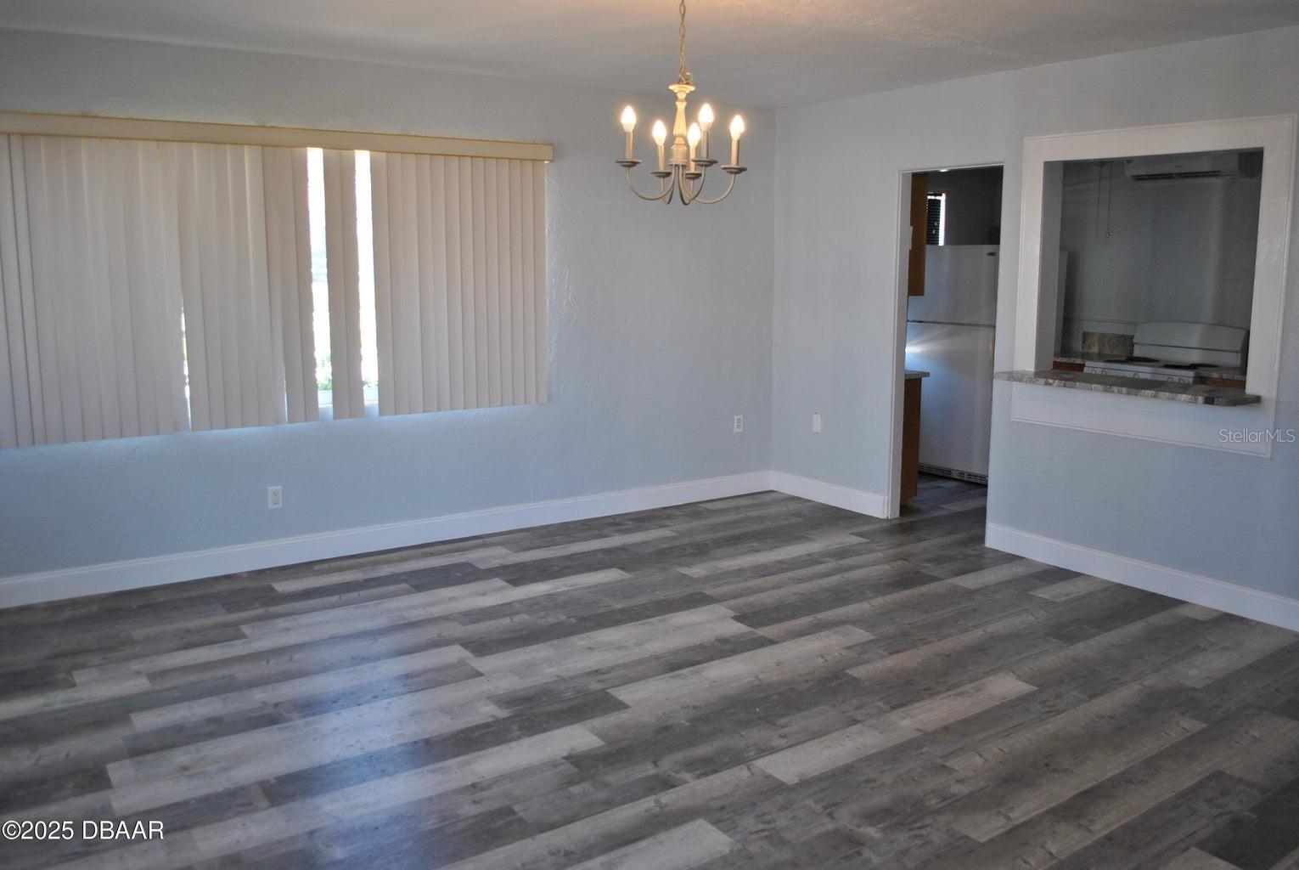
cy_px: 435
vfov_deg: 48.0
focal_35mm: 27
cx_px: 650
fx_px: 975
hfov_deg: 67.3
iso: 200
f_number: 4
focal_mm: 18
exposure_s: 1/60
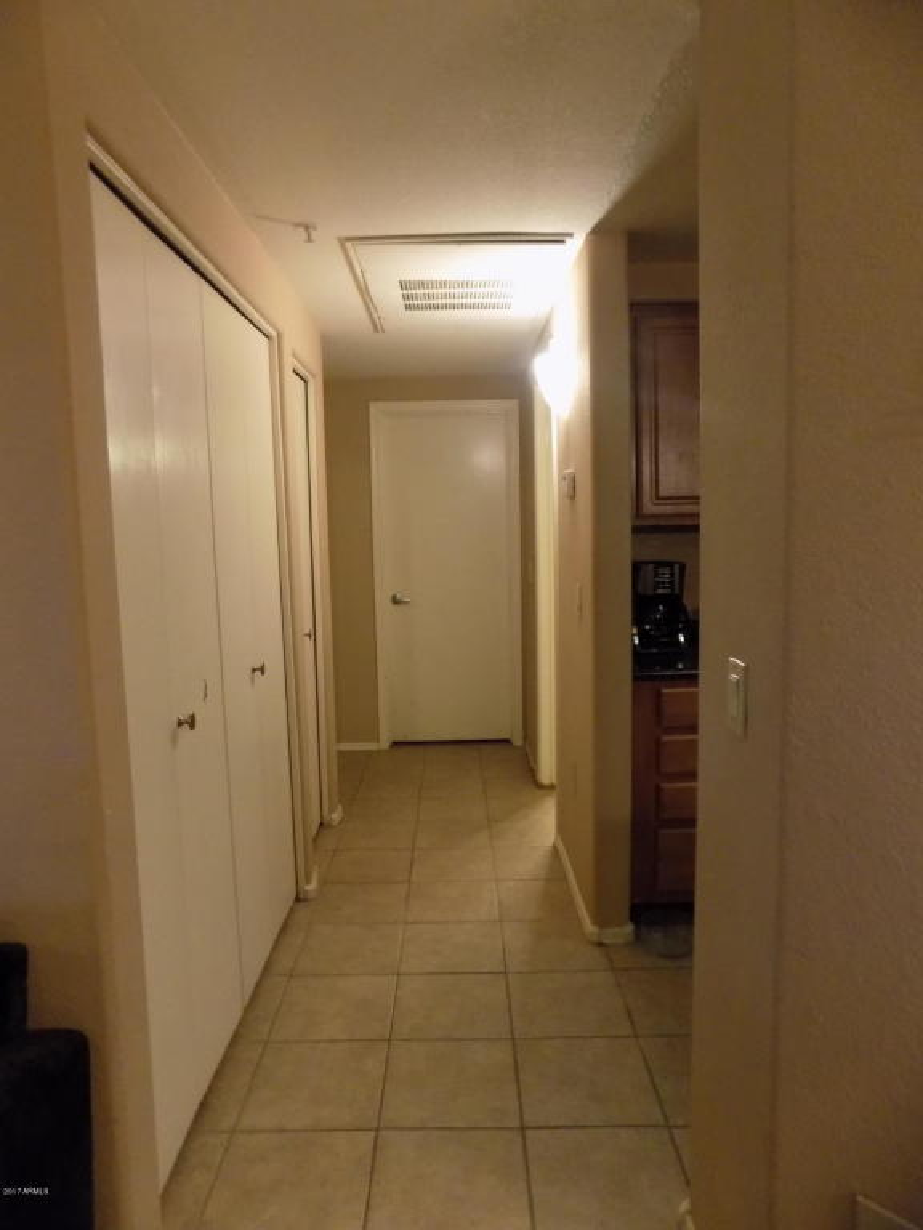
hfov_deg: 58.9
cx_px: 462
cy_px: 615
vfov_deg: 73.9
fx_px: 818
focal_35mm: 23
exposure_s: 1/30
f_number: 3.1
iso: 400
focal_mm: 4
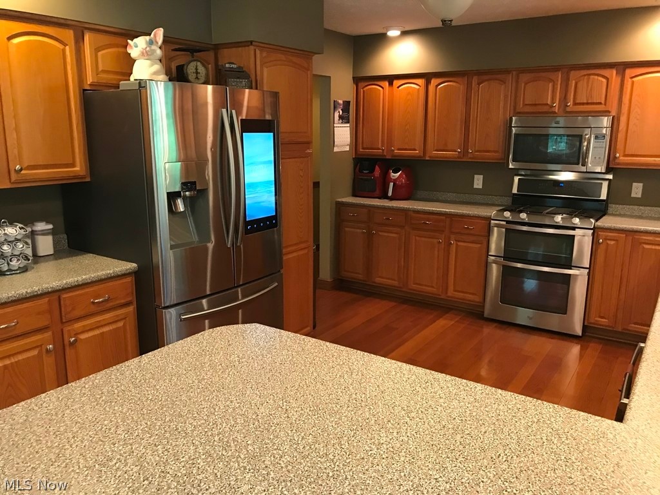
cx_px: 330
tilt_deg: -11.9
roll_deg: -0.2
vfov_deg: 49.7
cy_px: 248
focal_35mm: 28
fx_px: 534
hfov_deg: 63.4
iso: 80
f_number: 1.8
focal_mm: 3.99
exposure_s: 1/15
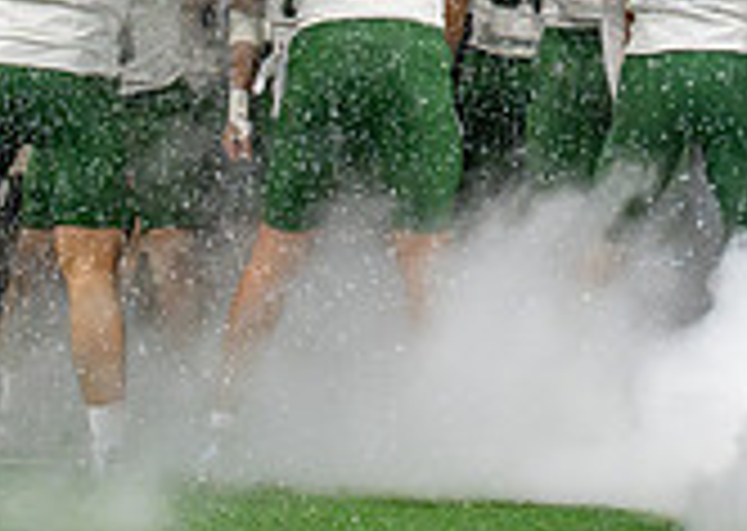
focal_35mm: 328
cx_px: 754
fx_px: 6947
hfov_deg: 6.1
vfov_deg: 4.4
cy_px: -246
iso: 5000
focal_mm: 70
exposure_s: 1/1000
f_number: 4
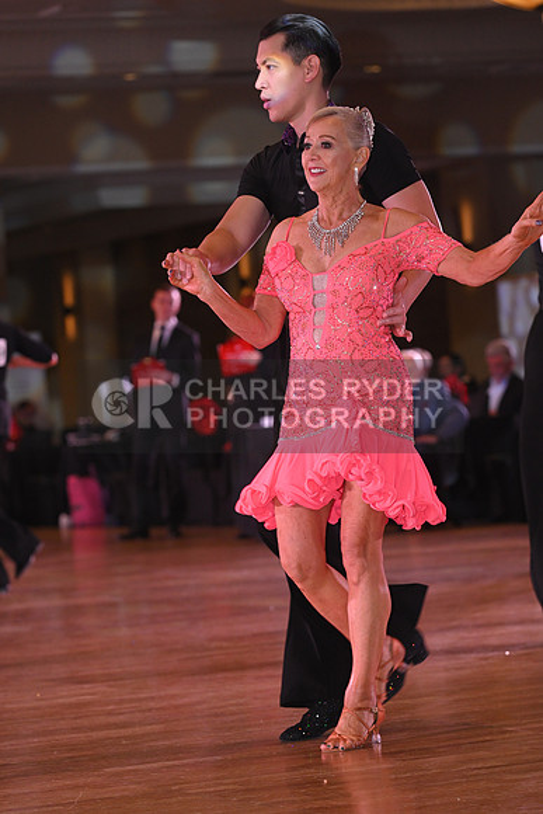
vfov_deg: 13.2
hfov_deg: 8.9
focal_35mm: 155
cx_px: 272
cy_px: 407
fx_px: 3505
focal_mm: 155
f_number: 5.6
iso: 2000
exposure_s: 1/200
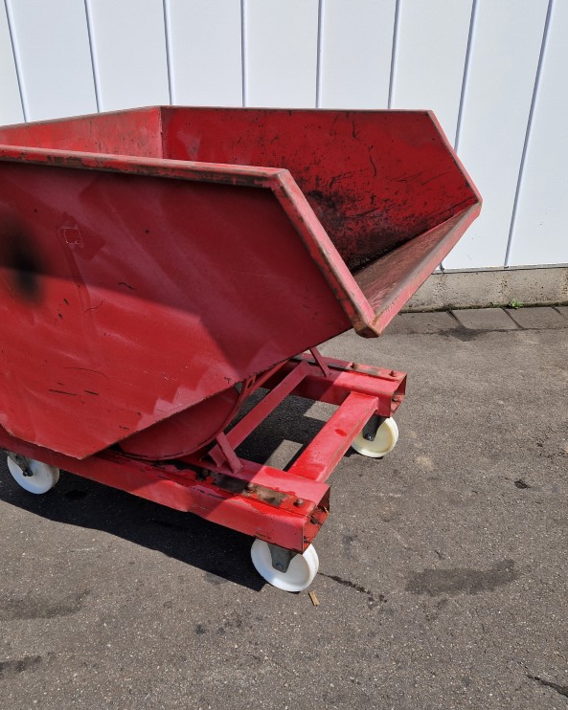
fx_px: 652
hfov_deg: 46.9
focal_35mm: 31
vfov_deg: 57.2
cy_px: 344
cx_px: 239
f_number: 1.8
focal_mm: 5.4
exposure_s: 1/2036
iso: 50
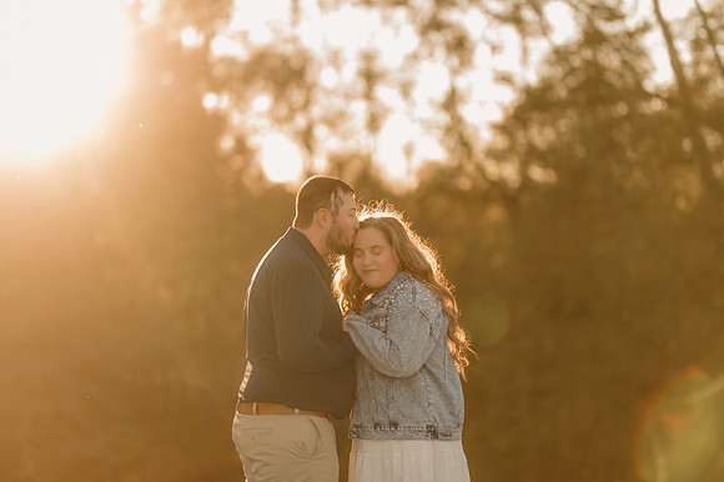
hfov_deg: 23.9
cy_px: 241
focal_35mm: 85
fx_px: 1708
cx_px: 362
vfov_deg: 16.1
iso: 50
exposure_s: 1/500
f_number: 1.4
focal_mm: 85
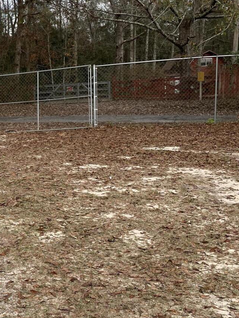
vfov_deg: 31.7
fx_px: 562
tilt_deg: -9.2
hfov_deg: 22.7
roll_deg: +3.5
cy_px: 175
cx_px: -22
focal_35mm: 61
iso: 32
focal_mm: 4.2
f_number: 1.6
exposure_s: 1/465
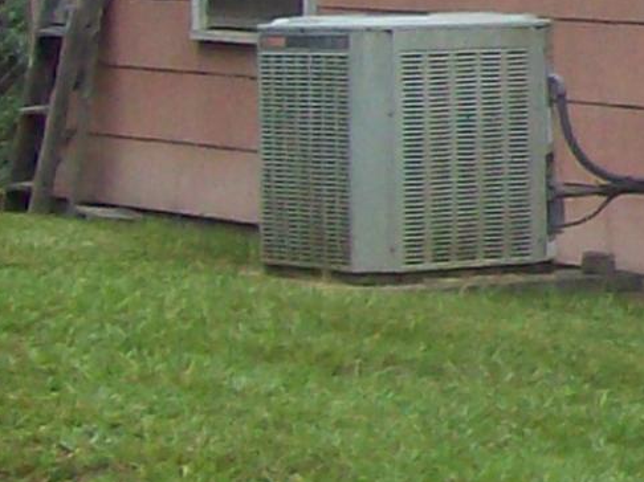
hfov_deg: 7.7
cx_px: 1959
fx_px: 4128
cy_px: -407
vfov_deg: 6.5
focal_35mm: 222
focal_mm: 6
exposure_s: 1/156
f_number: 2.7
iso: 80
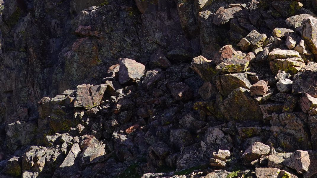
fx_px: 689
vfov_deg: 14.4
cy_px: -18
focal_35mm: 82
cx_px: 251
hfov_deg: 25.5
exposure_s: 1/250
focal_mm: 15.28
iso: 100
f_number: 5.6
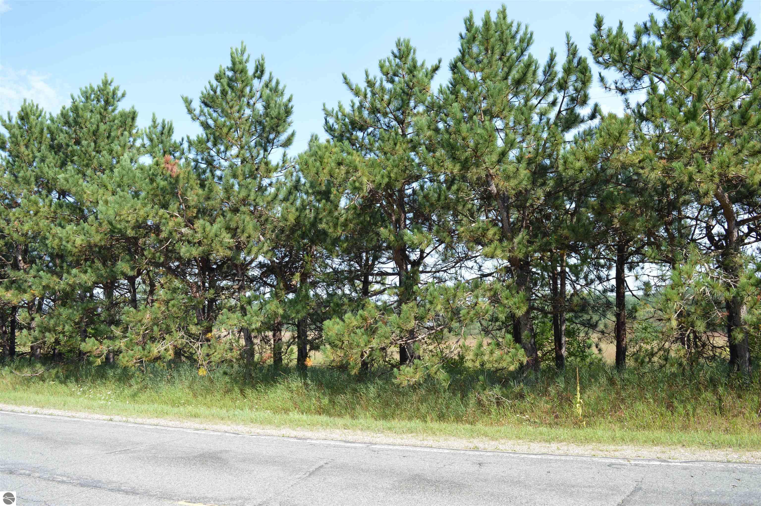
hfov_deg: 67.4
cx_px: 380
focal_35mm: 27
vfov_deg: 47.8
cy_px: 253
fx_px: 570
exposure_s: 1/200
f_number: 7.1
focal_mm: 18
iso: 100
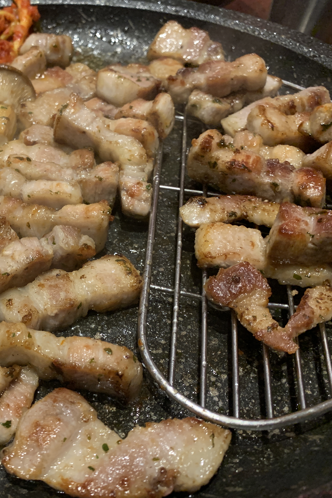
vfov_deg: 51.9
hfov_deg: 34.1
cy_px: 248
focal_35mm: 37
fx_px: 512
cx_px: 38
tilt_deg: -48.2
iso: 250
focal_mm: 4.25
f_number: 1.8
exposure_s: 1/40
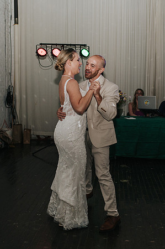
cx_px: 74
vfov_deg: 37.8
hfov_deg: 25.7
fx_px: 362
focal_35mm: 53
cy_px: 124
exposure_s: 1/200
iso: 1000
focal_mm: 35
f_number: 2.8
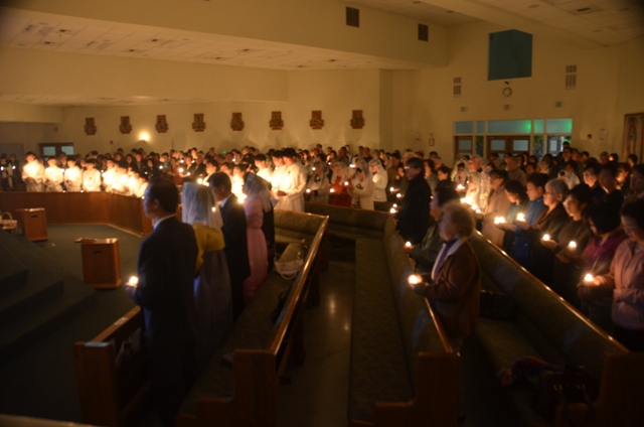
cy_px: 214
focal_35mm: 27
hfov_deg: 67.5
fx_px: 482
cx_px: 322
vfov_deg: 47.7
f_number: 4
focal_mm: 18
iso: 800
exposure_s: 1/1.3
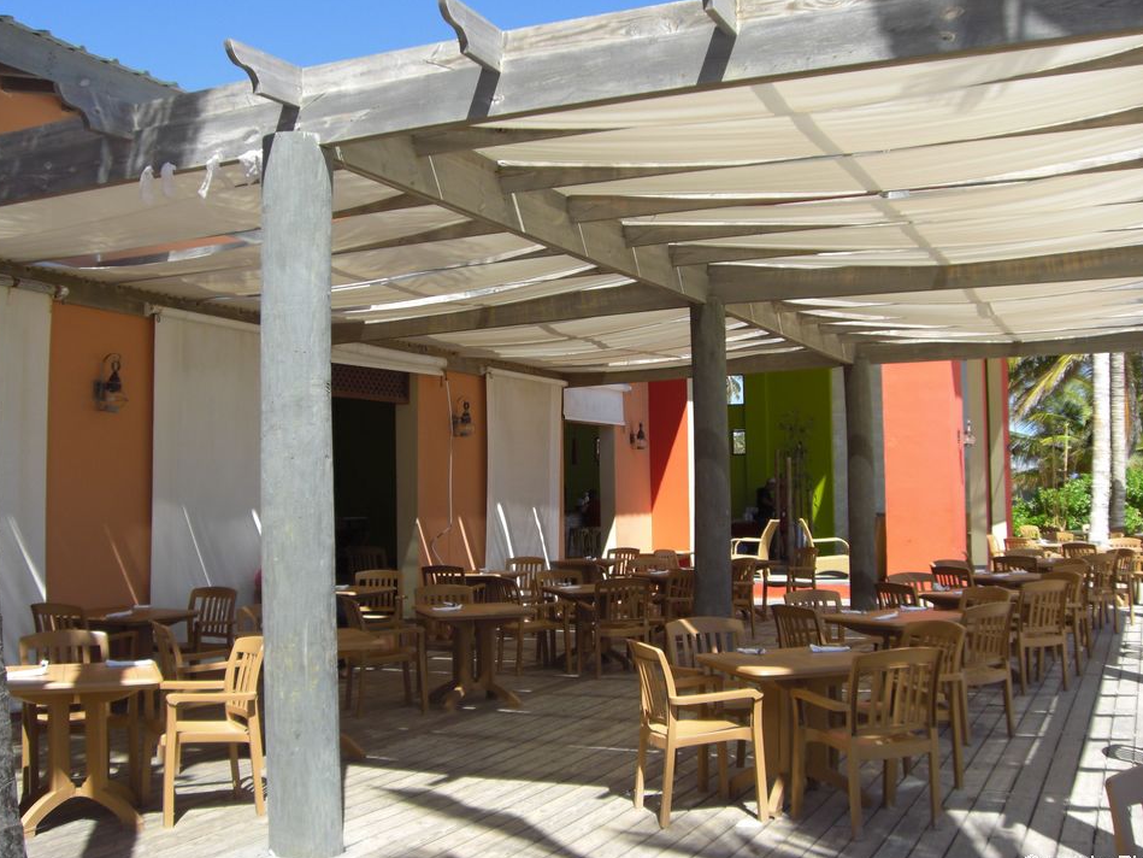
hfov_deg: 45.8
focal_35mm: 41
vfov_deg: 35.1
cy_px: 421
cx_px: 582
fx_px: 1354
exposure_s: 1/800
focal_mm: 6.2
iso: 64
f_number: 2.7
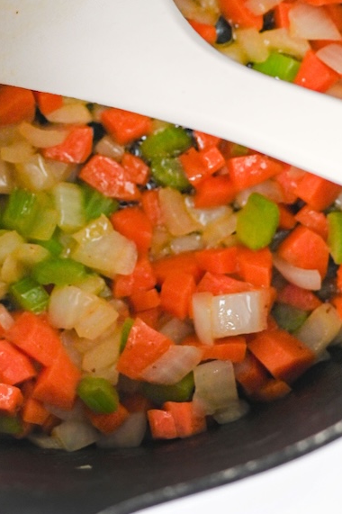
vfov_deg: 12.8
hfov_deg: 8.7
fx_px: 2254
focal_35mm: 158
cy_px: -15
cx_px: 59
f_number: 4
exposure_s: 1/125
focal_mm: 50
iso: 640
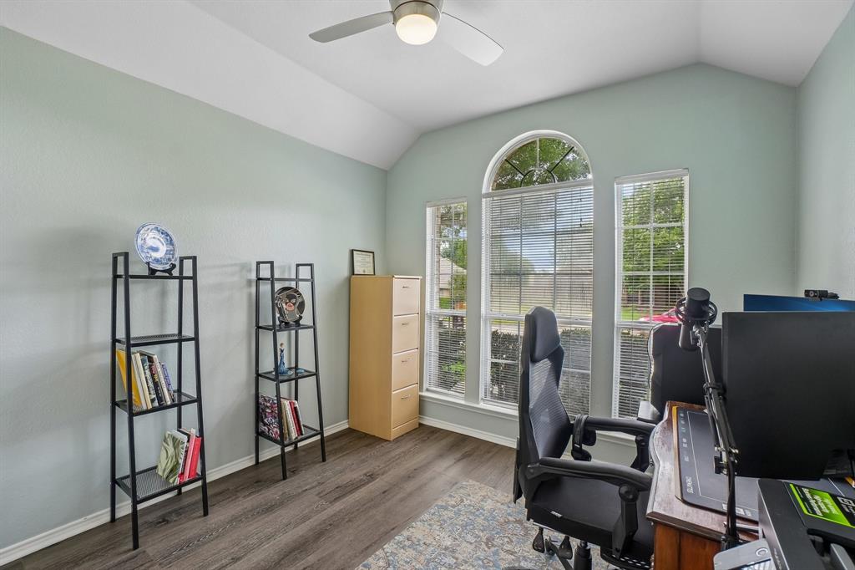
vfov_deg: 77.3
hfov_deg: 100.4
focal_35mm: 15
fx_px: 356
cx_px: 428
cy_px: 285
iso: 400
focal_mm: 10
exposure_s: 1/10
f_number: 8
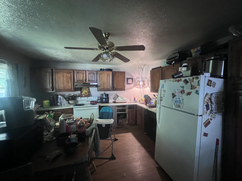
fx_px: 91
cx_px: 121
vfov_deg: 89.9
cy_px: 90
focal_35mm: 13
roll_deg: -0.6
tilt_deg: -0.4
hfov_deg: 106.2
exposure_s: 1/40
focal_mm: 1.57
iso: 640
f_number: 1.8
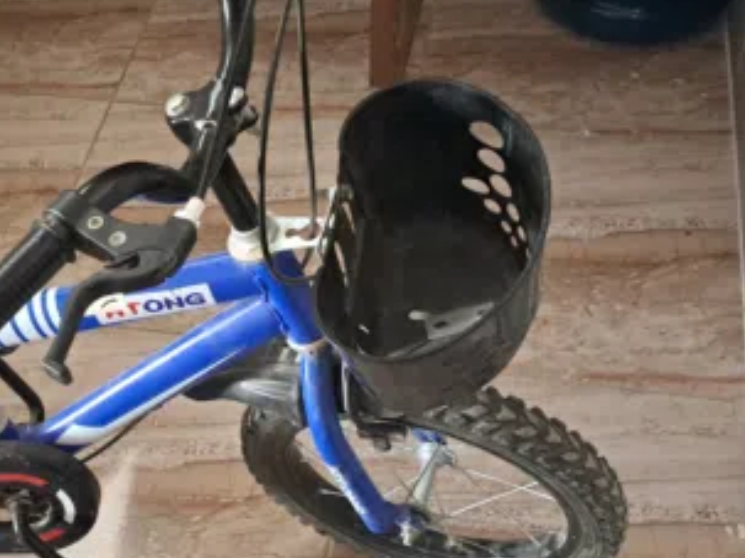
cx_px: 157
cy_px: 327
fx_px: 1226
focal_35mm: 57
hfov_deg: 32.9
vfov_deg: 25.6
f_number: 1.8
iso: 1000
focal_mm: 4
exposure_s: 1/20
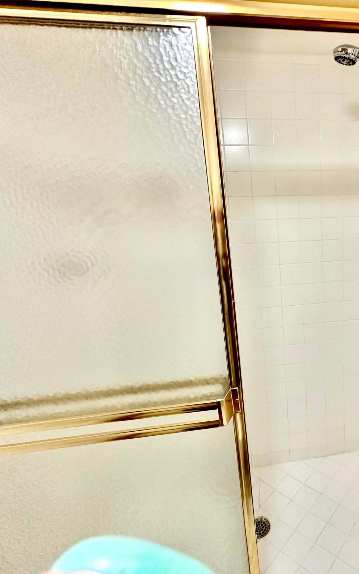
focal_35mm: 20
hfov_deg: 53.9
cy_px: 288
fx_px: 313
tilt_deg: -13.5
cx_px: 307
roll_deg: +1.3
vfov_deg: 85.1
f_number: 2.2
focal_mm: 2.22
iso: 320
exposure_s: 1/60
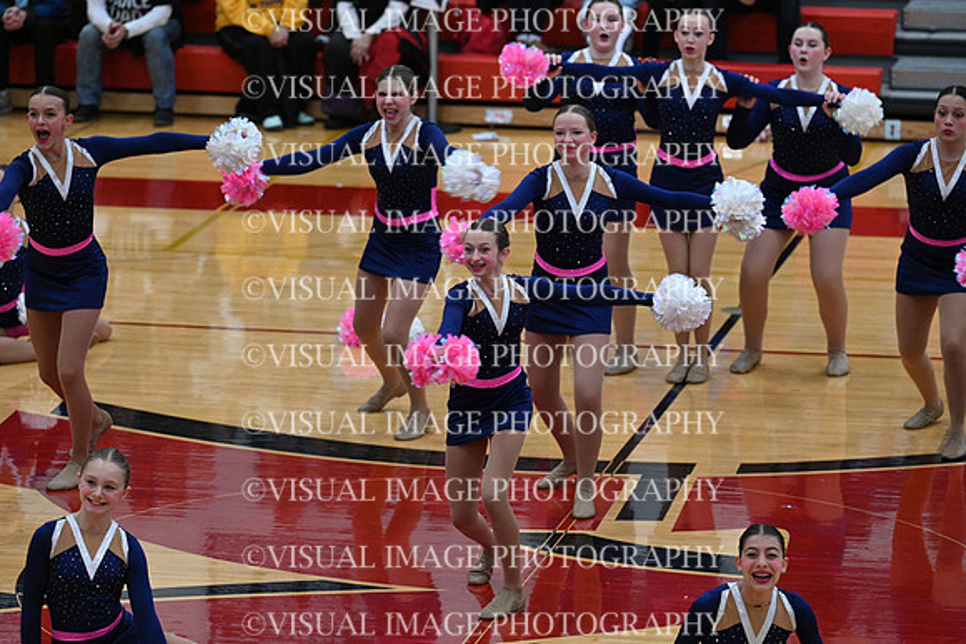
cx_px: 483
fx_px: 4965
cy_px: 322
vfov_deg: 7.4
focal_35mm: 185
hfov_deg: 11.1
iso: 4000
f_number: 4
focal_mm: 185
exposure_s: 1/400
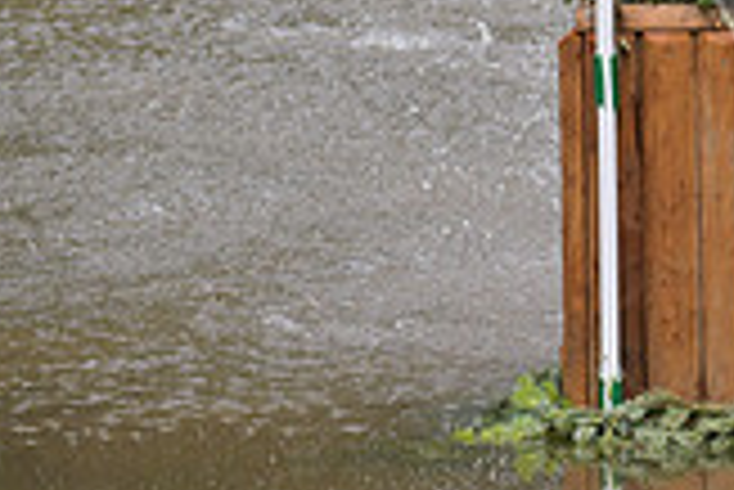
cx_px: 1090
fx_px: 17448
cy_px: -258
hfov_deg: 2.4
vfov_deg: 1.6
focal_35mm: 855
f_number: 5.6
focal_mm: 240
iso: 800
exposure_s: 1/1250
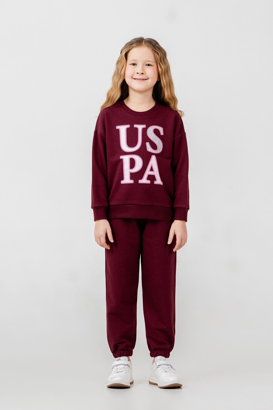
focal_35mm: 118
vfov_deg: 17.3
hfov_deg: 11.6
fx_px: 1342
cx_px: 136
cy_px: 205
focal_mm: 79
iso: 200
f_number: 7.1
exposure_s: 1/160
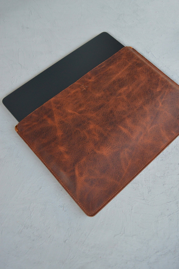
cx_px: 90
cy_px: 134
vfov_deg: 57.3
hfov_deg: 39.9
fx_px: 247
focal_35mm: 33
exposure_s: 1/200
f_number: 4
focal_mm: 22
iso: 1600
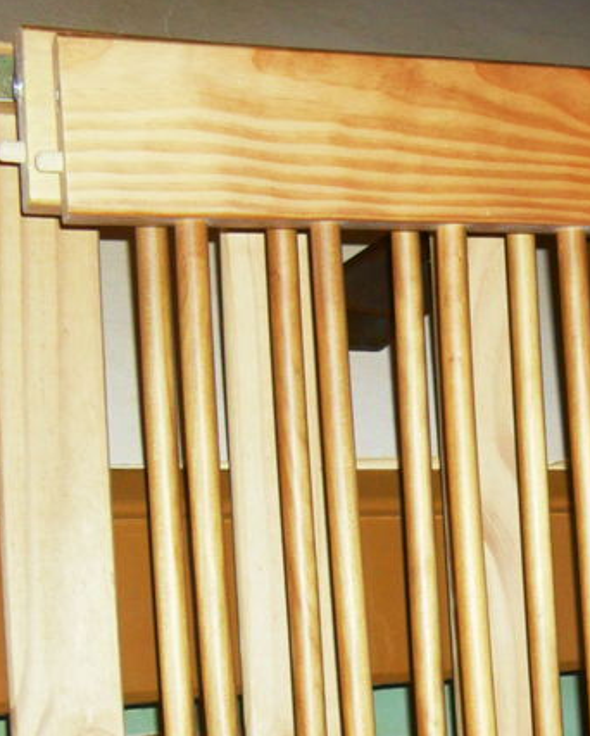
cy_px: 624
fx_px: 1745
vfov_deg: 23.4
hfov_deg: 17.6
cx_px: 825
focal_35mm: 80
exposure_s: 1/45
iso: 200
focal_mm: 6.3
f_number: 3.2
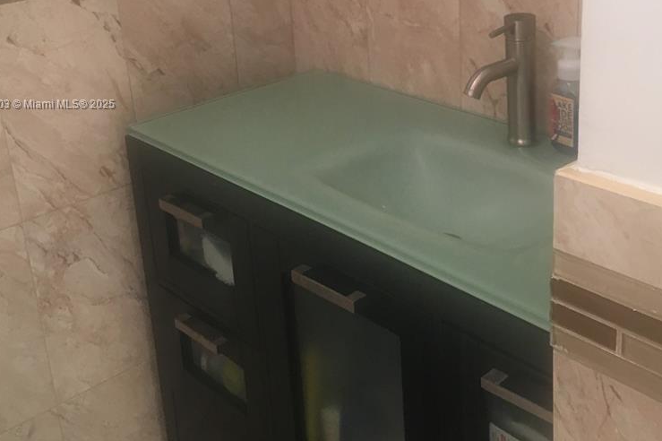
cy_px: 105
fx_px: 901
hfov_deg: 40.3
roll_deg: +2.4
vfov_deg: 27.1
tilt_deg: -20.6
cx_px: 354
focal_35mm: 49
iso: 80
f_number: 2.2
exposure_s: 1/30
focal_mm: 4.15
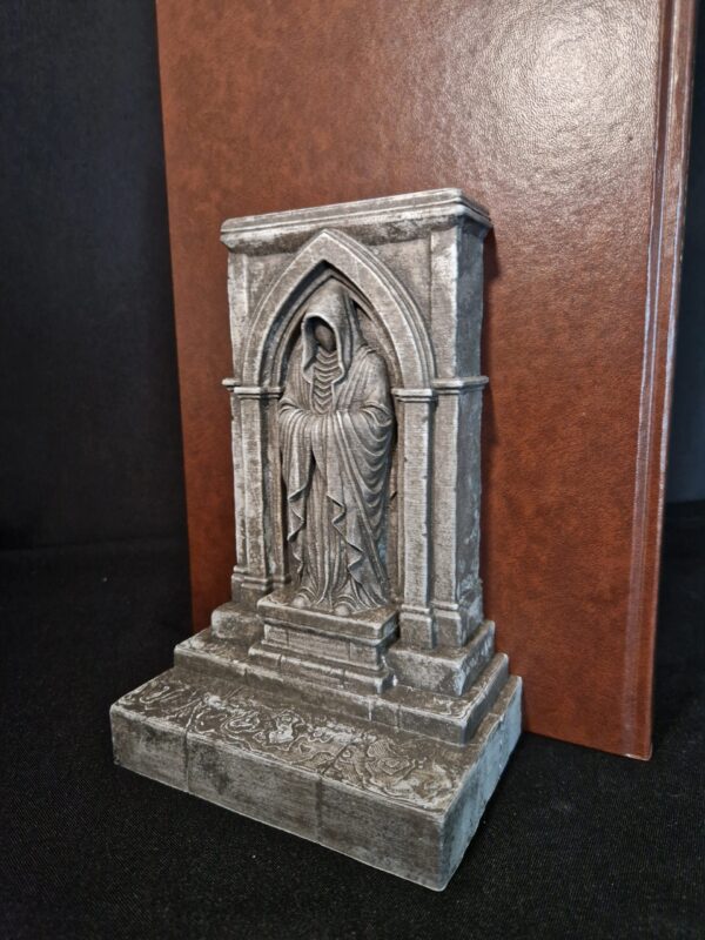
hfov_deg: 58.9
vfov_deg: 73.9
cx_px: 352
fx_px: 625
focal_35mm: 23
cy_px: 470
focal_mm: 5.4
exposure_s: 1/33
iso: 640
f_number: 1.8
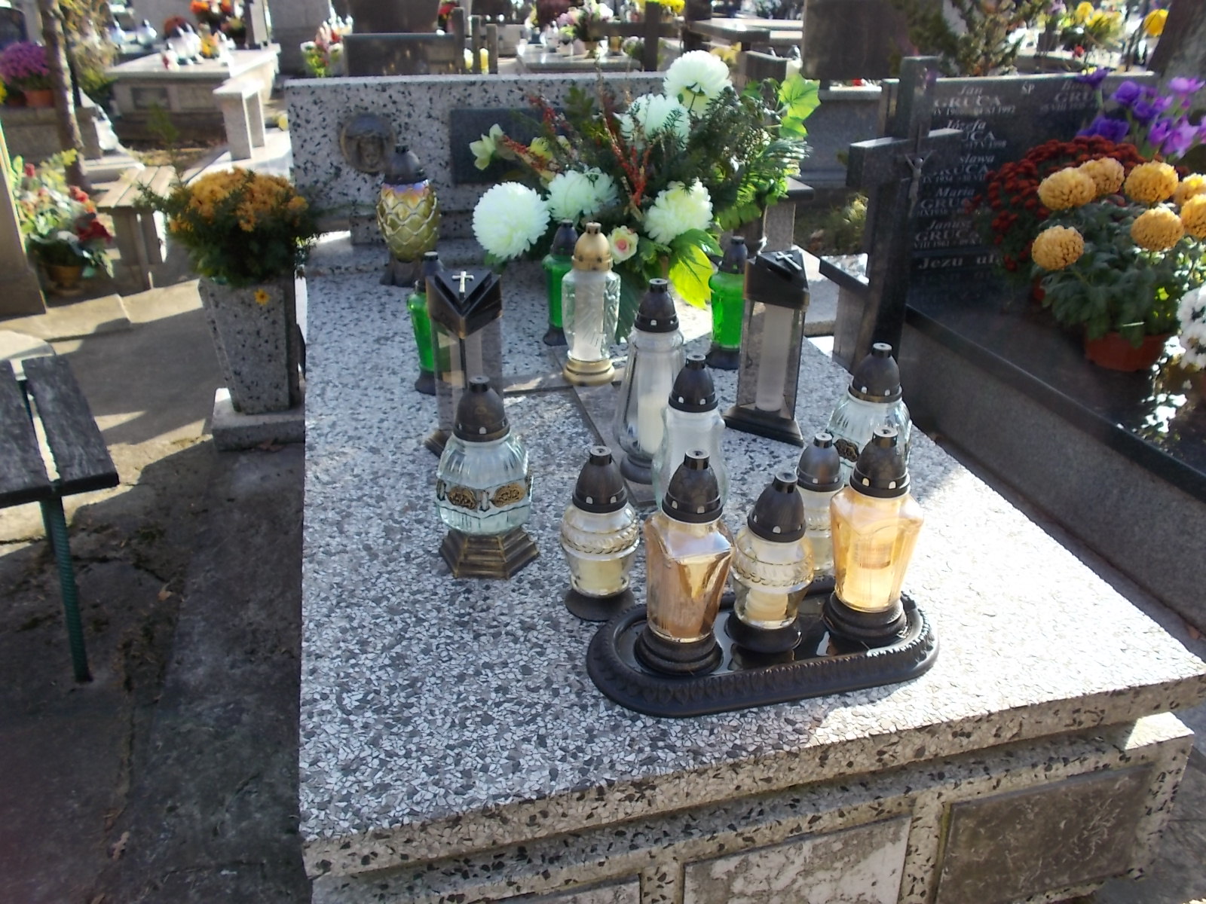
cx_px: 603
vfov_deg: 46.8
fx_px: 1045
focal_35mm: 30
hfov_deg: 60.0
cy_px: 452
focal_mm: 5.3
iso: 80
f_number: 3.4
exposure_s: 1/200
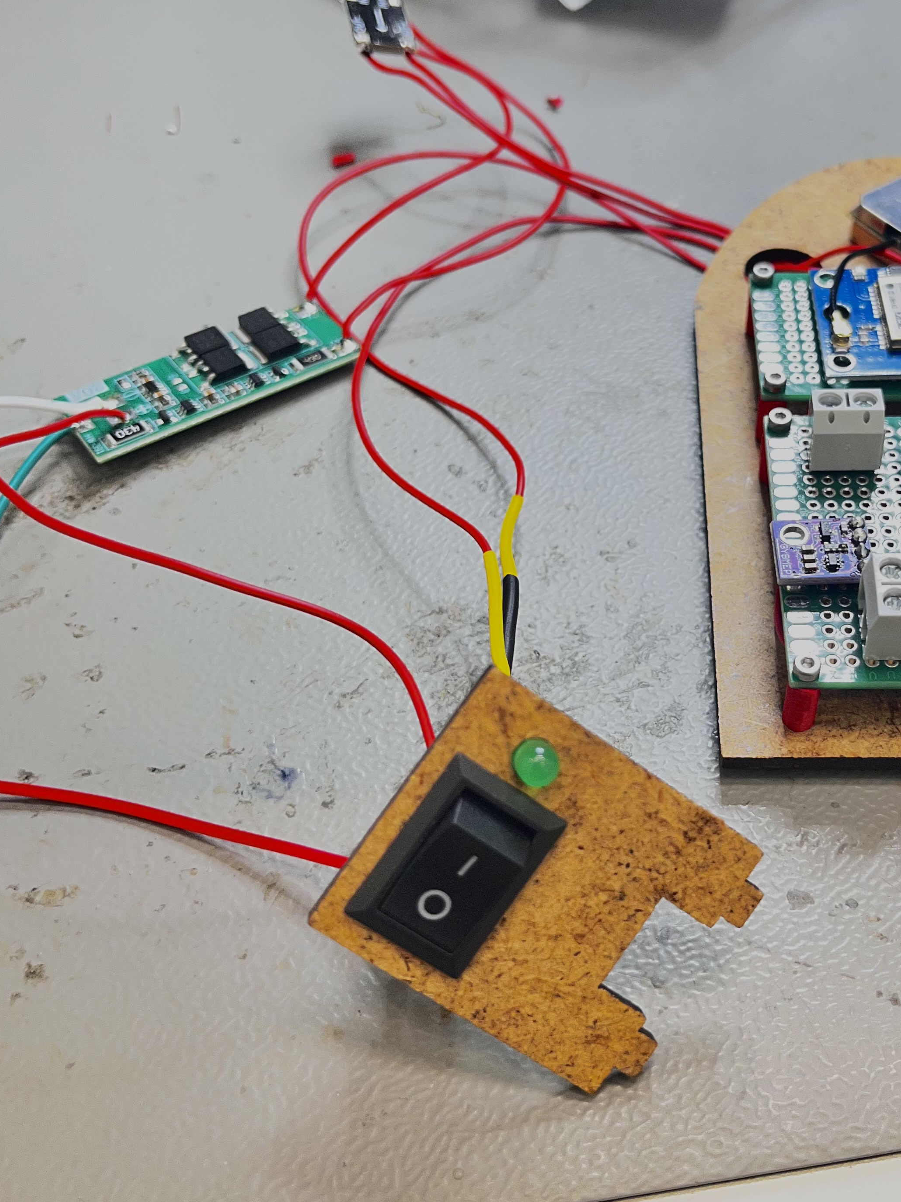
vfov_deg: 48.9
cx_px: 649
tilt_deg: -49.9
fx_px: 1319
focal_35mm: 38
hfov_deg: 37.0
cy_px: 547
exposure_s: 1/106
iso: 32
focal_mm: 5.1
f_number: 1.6
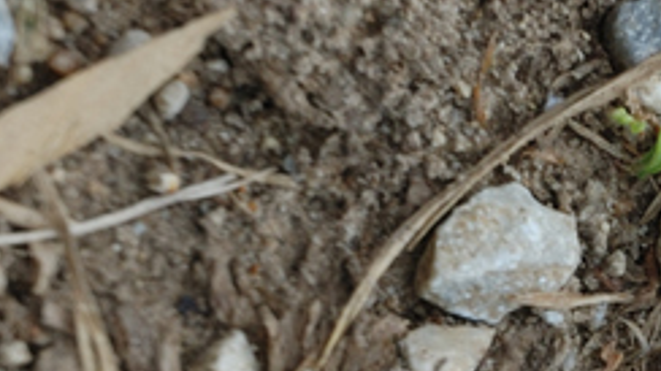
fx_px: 5431
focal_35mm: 310
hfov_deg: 6.8
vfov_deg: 3.9
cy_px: 441
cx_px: 1043
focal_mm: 50
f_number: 8
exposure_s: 1/250
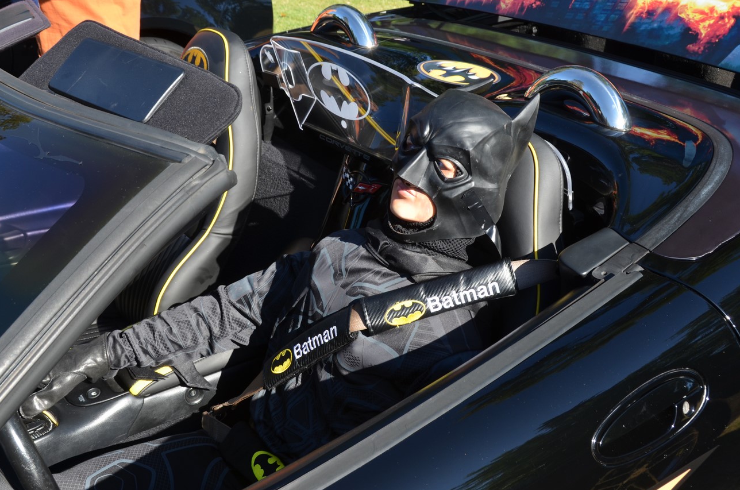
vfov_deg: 32.5
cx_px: 345
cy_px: 236
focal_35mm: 41
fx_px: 841
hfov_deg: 47.5
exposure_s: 1/250
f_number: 8
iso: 200
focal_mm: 22
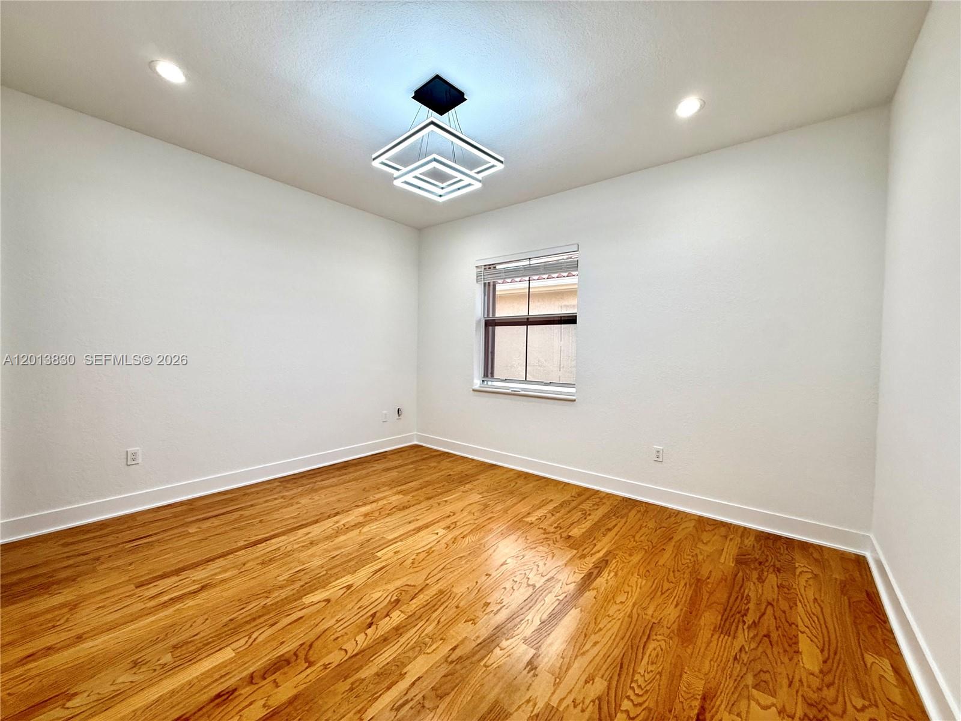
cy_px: 360
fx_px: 389
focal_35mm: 14
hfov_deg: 102.1
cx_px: 480
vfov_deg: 85.7
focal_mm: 2.22
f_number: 2.2
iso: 125
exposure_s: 1/120
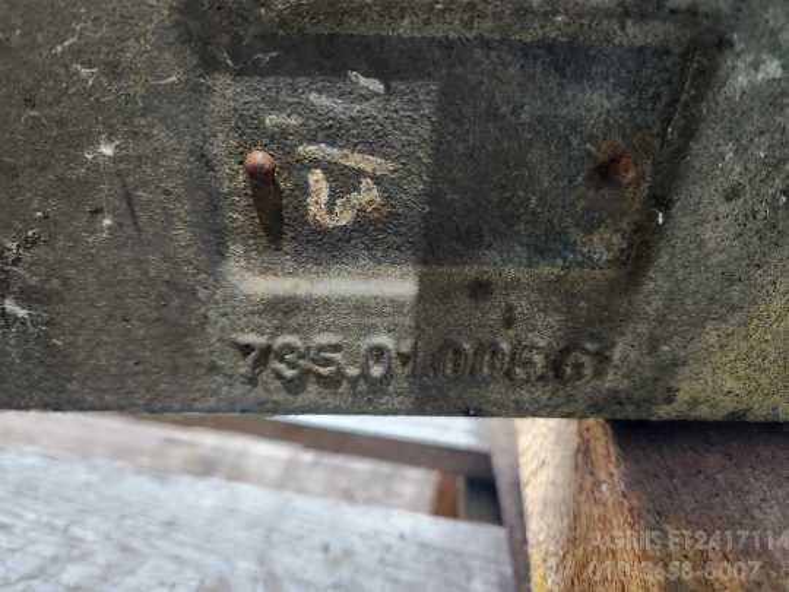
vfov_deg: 58.9
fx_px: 524
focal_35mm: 23
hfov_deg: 73.9
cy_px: 296
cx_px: 394
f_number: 1.8
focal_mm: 5.4
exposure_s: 1/40
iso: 500
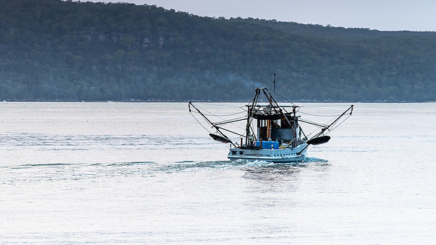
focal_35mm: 193
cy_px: 138
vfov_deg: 6.3
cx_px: 187
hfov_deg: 11.2
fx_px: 2232
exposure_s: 1/80
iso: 400
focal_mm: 120
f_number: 4.5
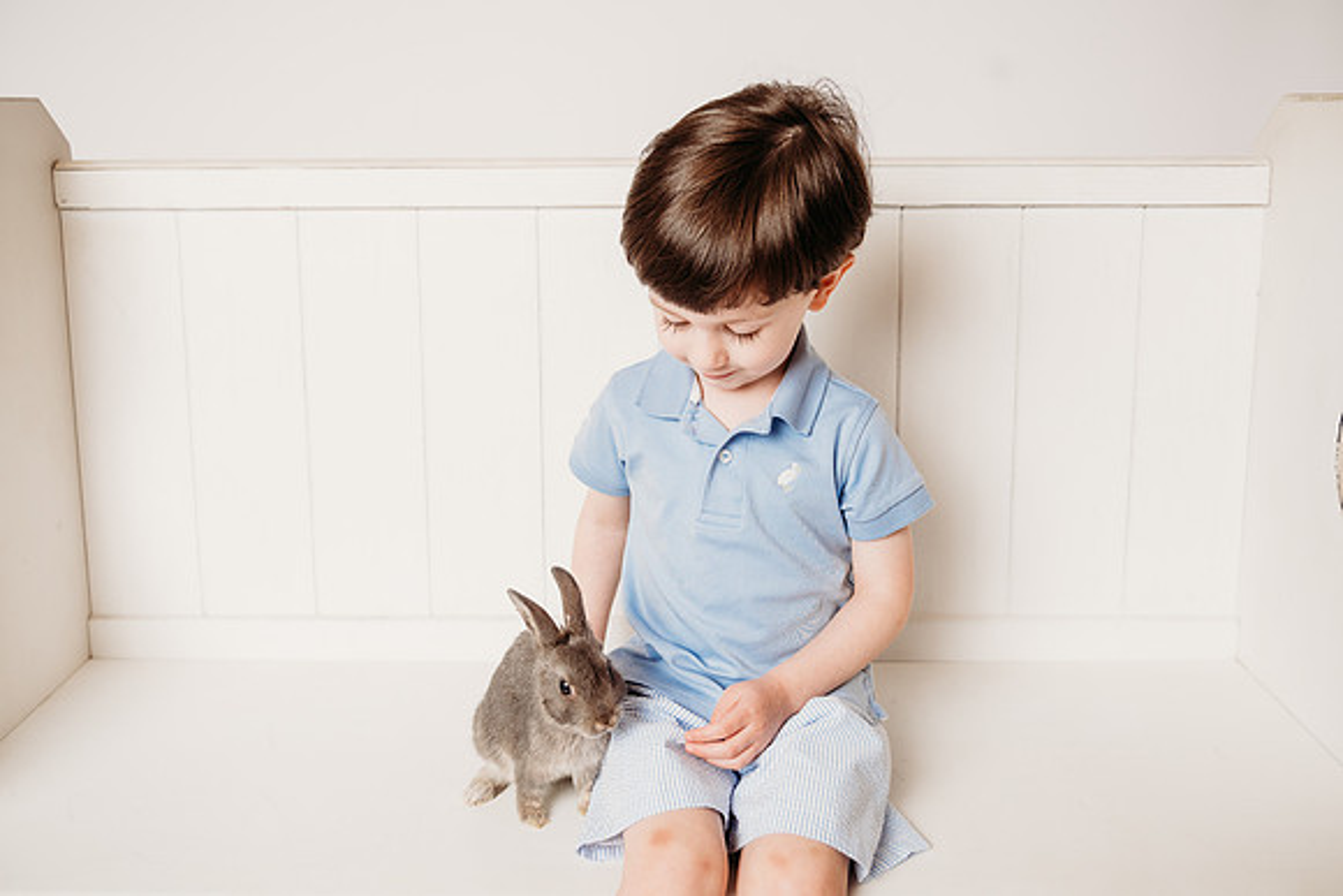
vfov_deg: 39.8
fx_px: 1237
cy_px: 443
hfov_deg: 57.0
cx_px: 678
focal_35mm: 33
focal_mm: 31
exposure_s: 1/200
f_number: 4
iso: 100
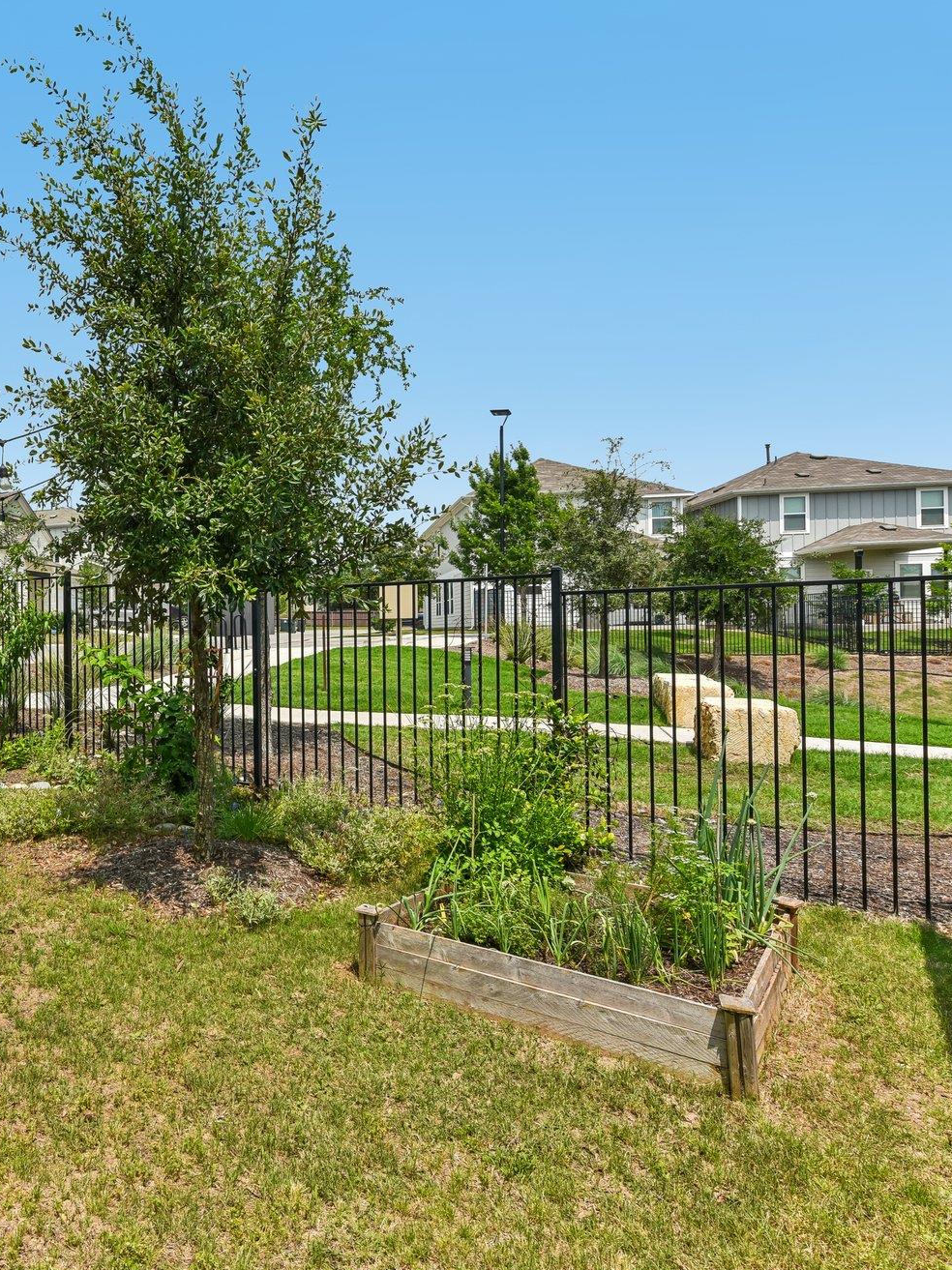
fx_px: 770
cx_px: 141
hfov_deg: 56.9
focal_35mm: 21
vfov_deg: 79.0
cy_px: 628
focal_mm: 14
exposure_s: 1/400
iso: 100
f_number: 8
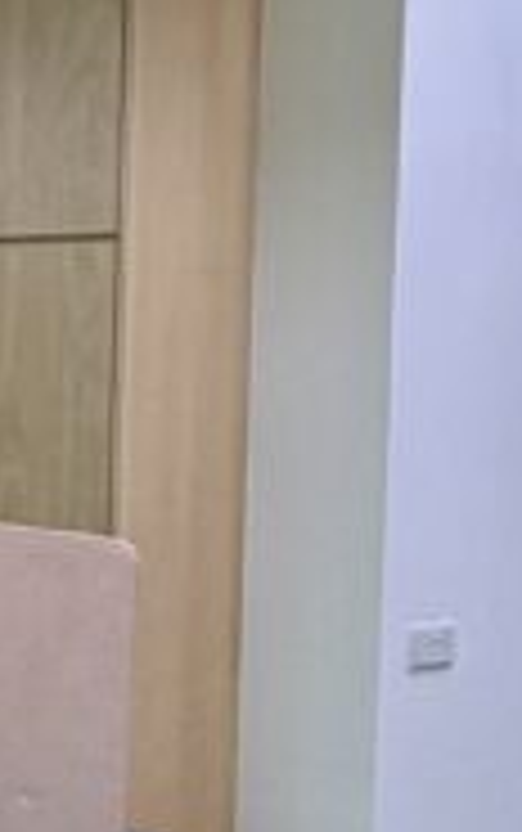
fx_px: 1862
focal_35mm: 82
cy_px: 418
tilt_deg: -1.9
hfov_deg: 10.2
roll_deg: +2.3
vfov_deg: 25.2
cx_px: -1161
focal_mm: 2.22
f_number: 2.2
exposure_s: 1/100
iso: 125
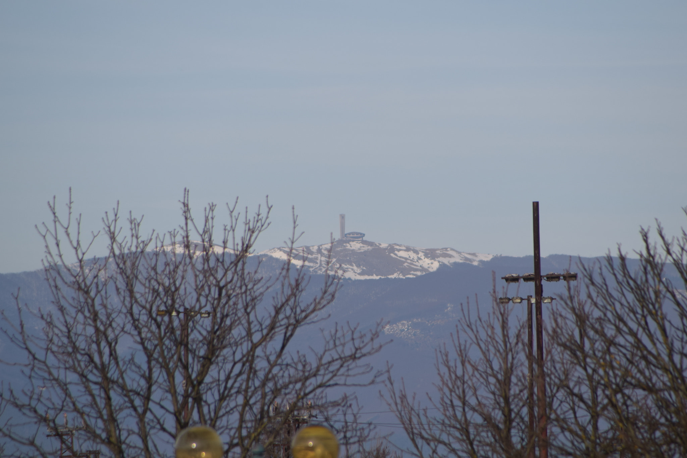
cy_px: 229
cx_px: 344
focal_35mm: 450
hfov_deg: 4.6
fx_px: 8590
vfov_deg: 3.1
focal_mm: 300
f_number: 6.3
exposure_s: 1/800
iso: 200
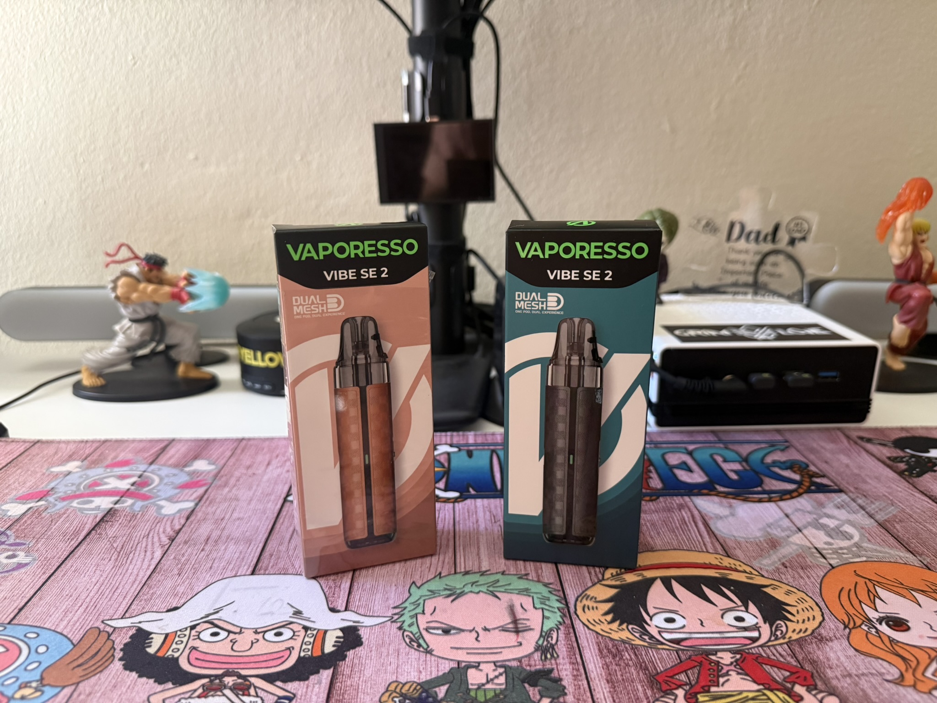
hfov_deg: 71.6
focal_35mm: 24
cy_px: 352
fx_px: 650
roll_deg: +0.4
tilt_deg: -17.2
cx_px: 468
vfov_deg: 56.8
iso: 500
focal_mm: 6.76
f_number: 1.78
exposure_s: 1/60
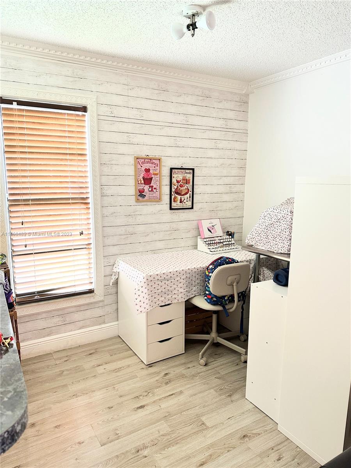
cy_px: 234
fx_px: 324
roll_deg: -0.3
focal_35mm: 24
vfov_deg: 71.6
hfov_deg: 56.8
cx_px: 176
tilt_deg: -10.1
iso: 200
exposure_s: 1/60
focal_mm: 6.86
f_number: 1.78
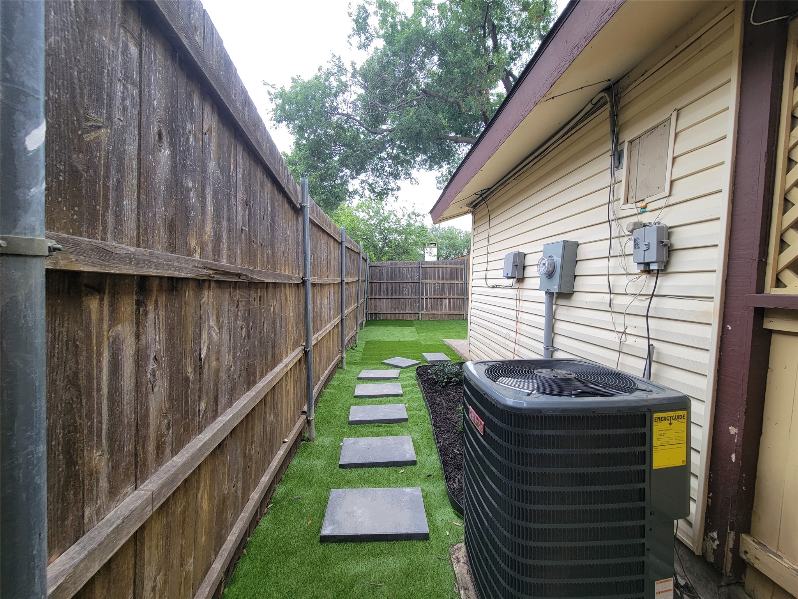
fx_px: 300
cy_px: 300
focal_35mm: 13
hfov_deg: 106.2
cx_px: 399
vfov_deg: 89.9
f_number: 2.2
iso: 80
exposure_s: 1/60
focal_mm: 2.2
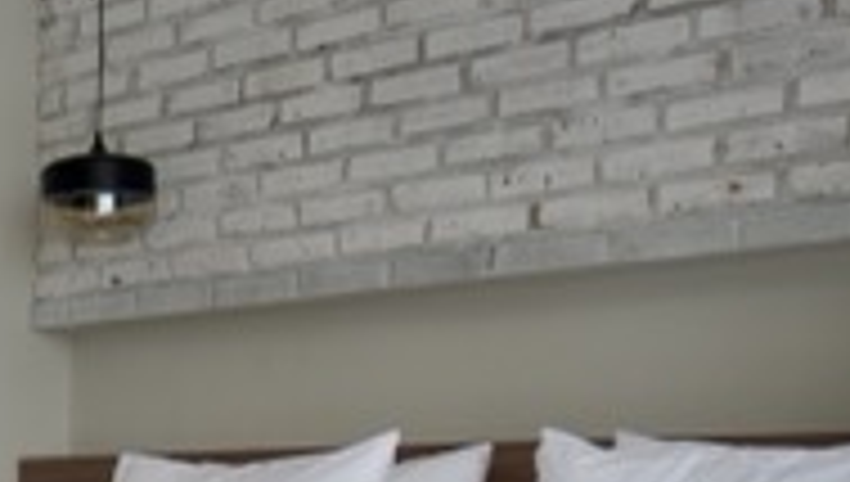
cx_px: -45
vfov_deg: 13.6
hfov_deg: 23.7
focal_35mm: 85
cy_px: 682
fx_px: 1919
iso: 100
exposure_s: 1/160
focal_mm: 16
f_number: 4
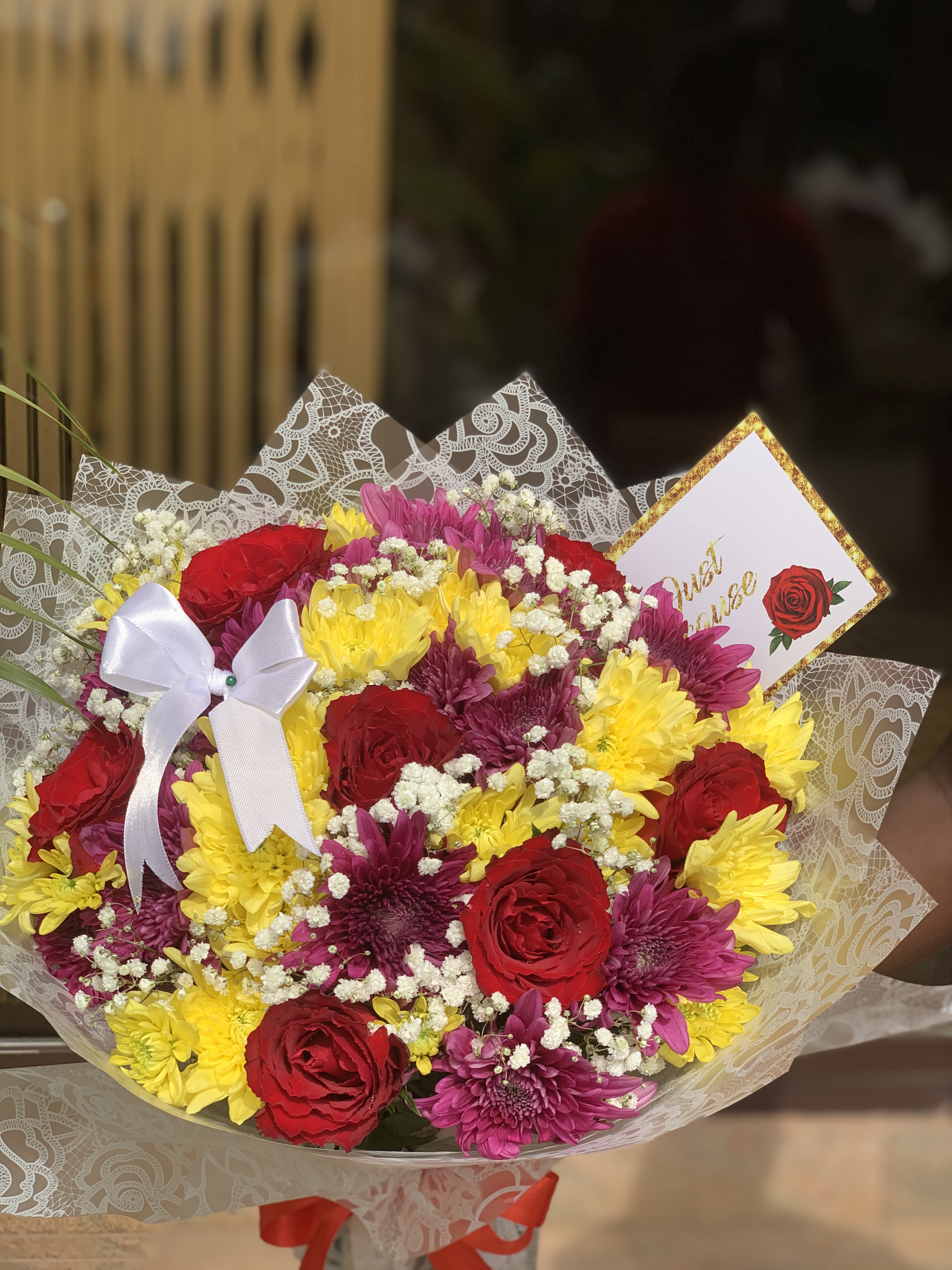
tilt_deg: -13.4
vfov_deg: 36.8
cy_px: 635
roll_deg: -2.9
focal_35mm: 52
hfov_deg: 28.0
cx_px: 476
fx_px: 1907
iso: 16
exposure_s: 1/1410
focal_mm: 6
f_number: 2.4
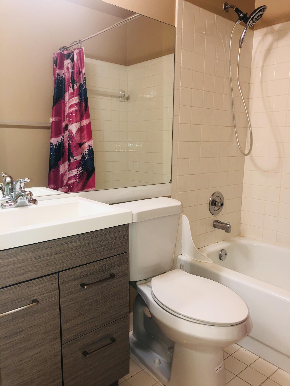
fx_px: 313
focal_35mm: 28
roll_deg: -1.2
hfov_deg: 49.7
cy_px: 193
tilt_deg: -8.2
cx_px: 145
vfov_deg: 63.4
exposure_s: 1/19
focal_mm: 3.99
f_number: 1.8
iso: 25
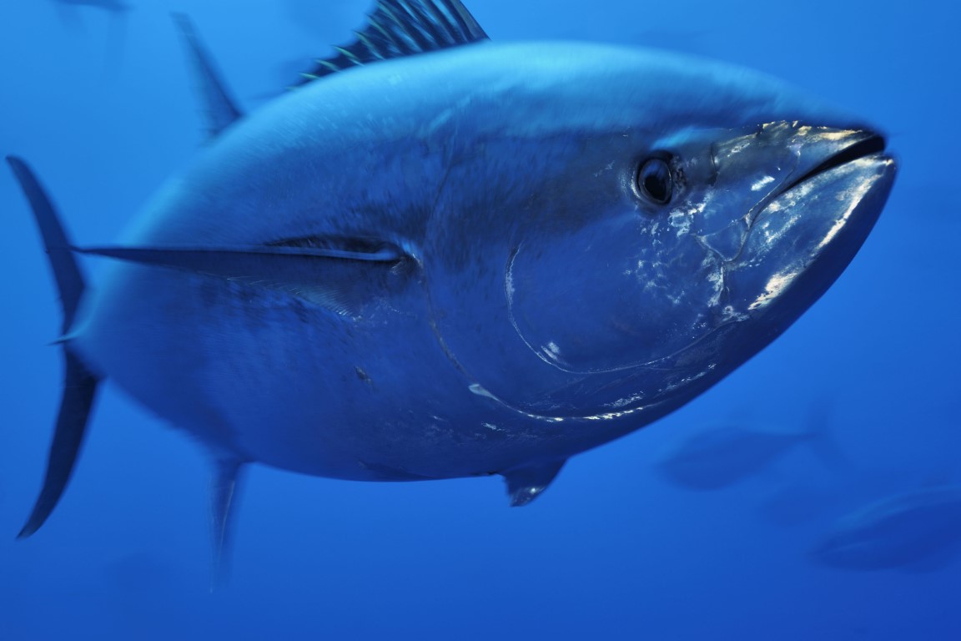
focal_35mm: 60
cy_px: 320
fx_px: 1602
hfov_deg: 33.4
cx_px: 480
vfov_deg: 22.6
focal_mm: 60
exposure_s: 1/50
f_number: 10
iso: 100
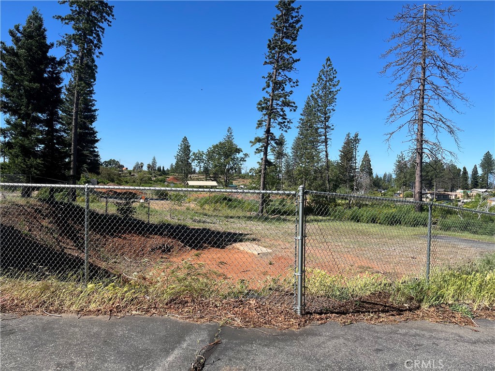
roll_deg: -0.7
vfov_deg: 53.1
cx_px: 248
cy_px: 186
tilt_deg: -2.4
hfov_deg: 67.3
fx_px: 372
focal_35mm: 26
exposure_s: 1/2899
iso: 50
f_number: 1.6
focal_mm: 5.1
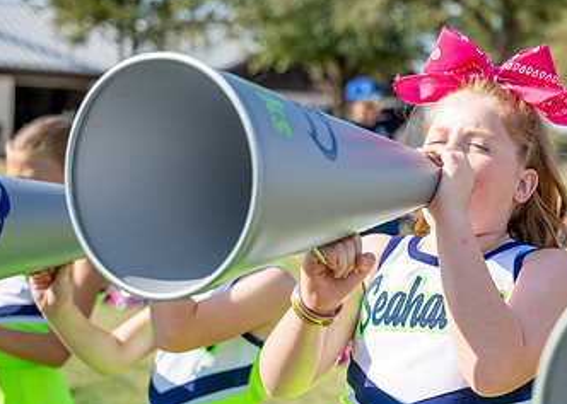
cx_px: 461
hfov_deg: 23.0
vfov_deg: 16.8
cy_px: 208
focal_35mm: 85
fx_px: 1368
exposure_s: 1/1250
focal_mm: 46.5
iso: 100
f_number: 2.8
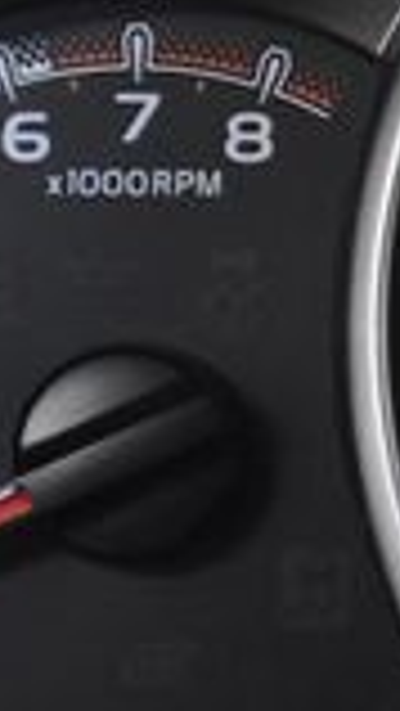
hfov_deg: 3.4
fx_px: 6706
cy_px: 272
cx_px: 1110
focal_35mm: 356
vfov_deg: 6.1
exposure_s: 1/320
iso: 2500
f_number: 4.8
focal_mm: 56
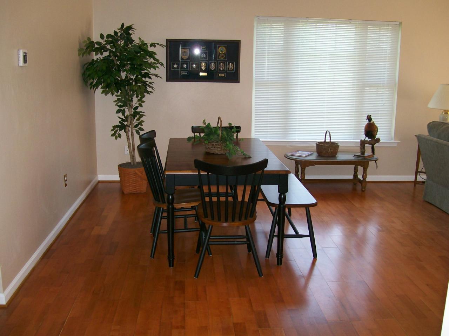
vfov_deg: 39.7
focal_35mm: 36
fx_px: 467
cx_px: 224
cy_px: 168
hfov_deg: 51.4
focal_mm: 6
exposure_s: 1/64
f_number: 2.7
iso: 80
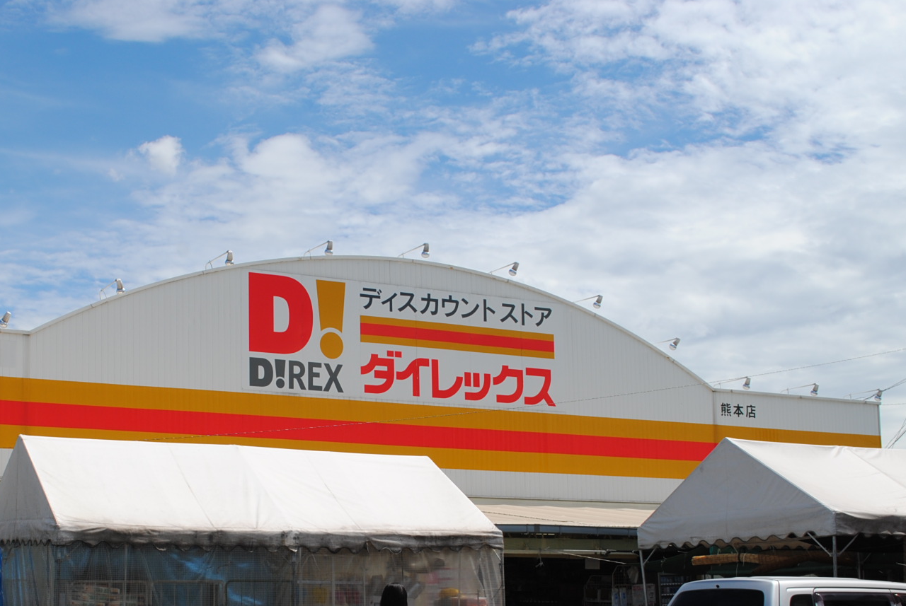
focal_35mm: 59
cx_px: 327
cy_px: 453
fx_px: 1487
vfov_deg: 22.8
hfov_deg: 33.7
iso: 100
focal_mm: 26
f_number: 9
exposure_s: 1/320
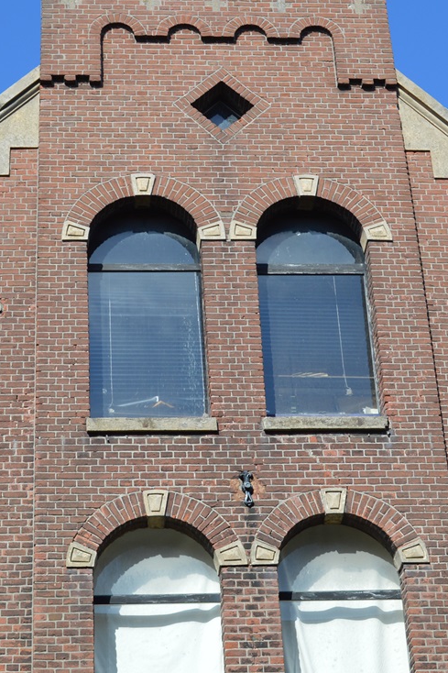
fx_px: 1606
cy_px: 339
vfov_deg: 23.6
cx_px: 202
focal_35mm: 86
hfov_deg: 15.9
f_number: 8
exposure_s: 1/250
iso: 100
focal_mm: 28
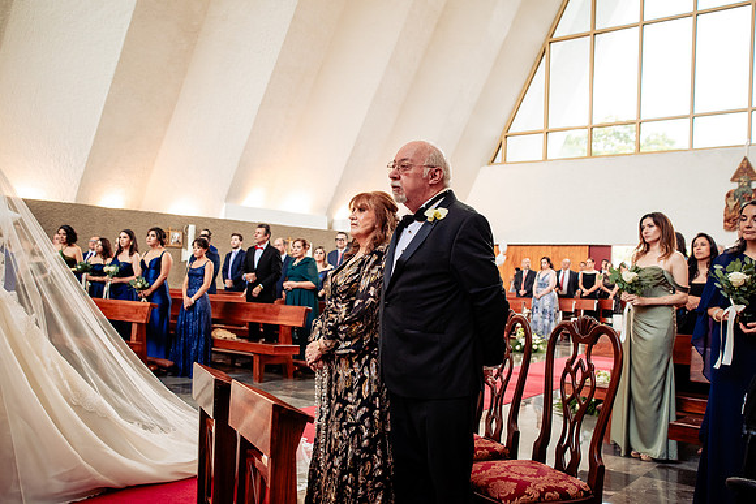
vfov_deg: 37.9
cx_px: 378
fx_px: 735
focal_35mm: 35
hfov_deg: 54.4
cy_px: 252
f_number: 4.5
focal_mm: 35
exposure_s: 1/125
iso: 1600
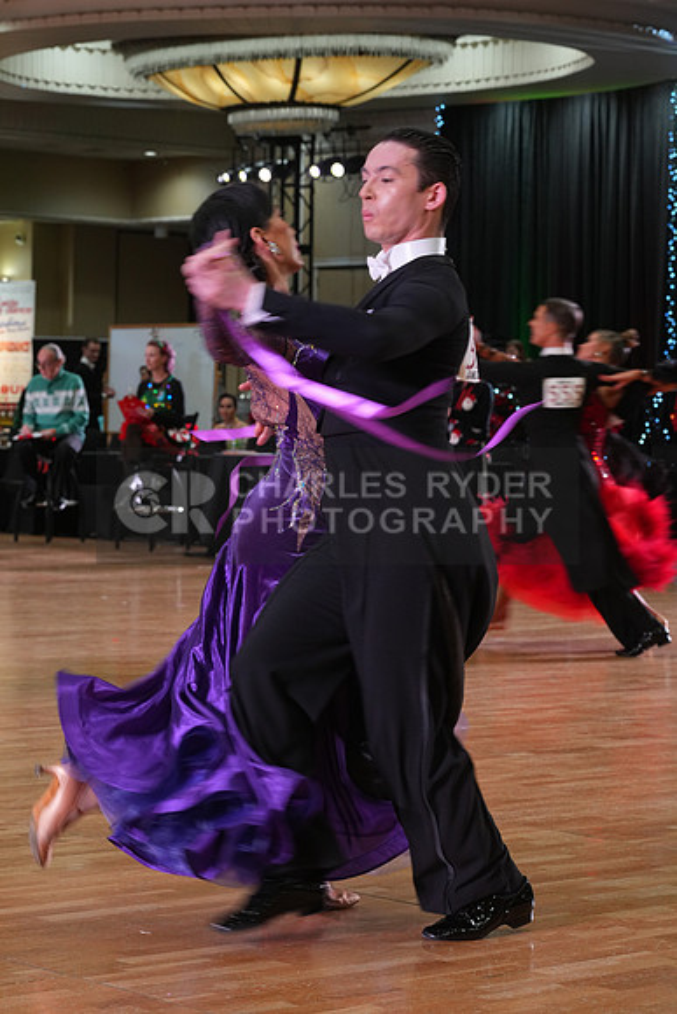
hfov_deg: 14.1
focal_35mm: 97
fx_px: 2734
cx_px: 338
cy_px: 507
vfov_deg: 21.0
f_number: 9
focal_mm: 97
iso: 1600
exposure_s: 1/60
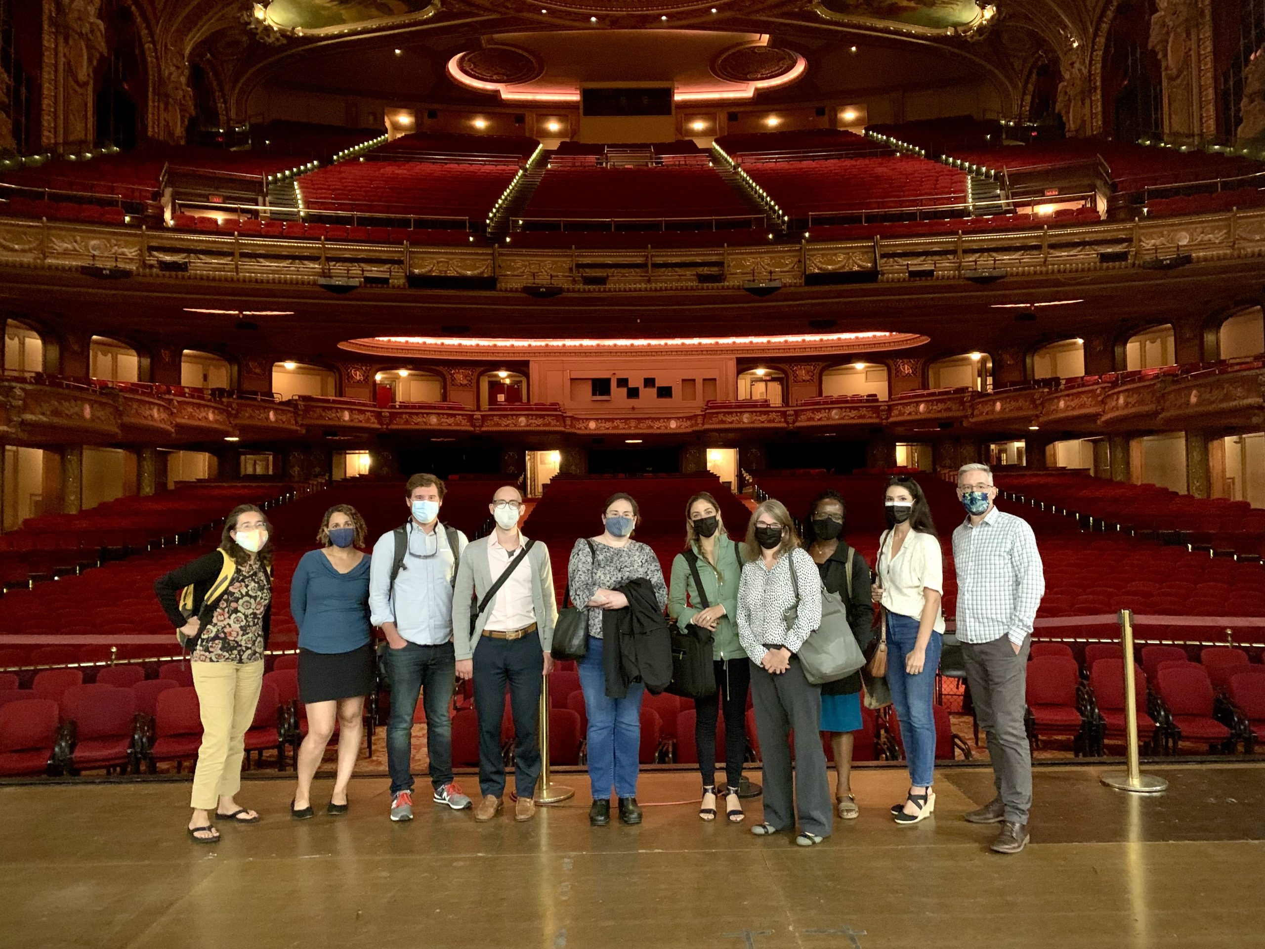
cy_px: 474
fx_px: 950
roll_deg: +0.7
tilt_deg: +3.1
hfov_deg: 67.3
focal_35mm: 26
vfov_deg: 53.1
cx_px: 632
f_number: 1.8
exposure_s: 1/30
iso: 640
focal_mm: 4.25
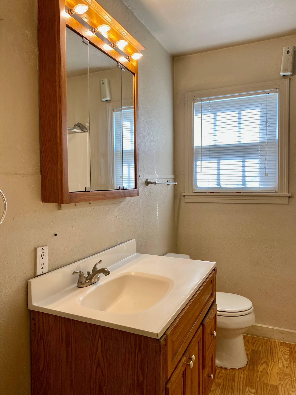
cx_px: 148
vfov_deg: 67.3
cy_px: 198
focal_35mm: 26
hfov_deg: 53.1
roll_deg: +0.7
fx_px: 296
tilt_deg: -1.2
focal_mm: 4.25
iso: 100
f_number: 1.8
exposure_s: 1/120
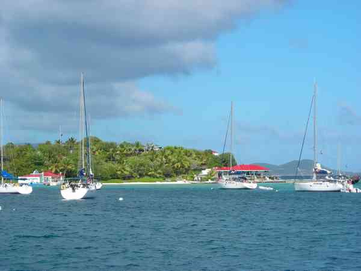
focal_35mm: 116
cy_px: 136
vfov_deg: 12.8
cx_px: 180
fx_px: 1210
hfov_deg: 17.0
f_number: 5.3
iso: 50
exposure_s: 1/303
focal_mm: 19.2
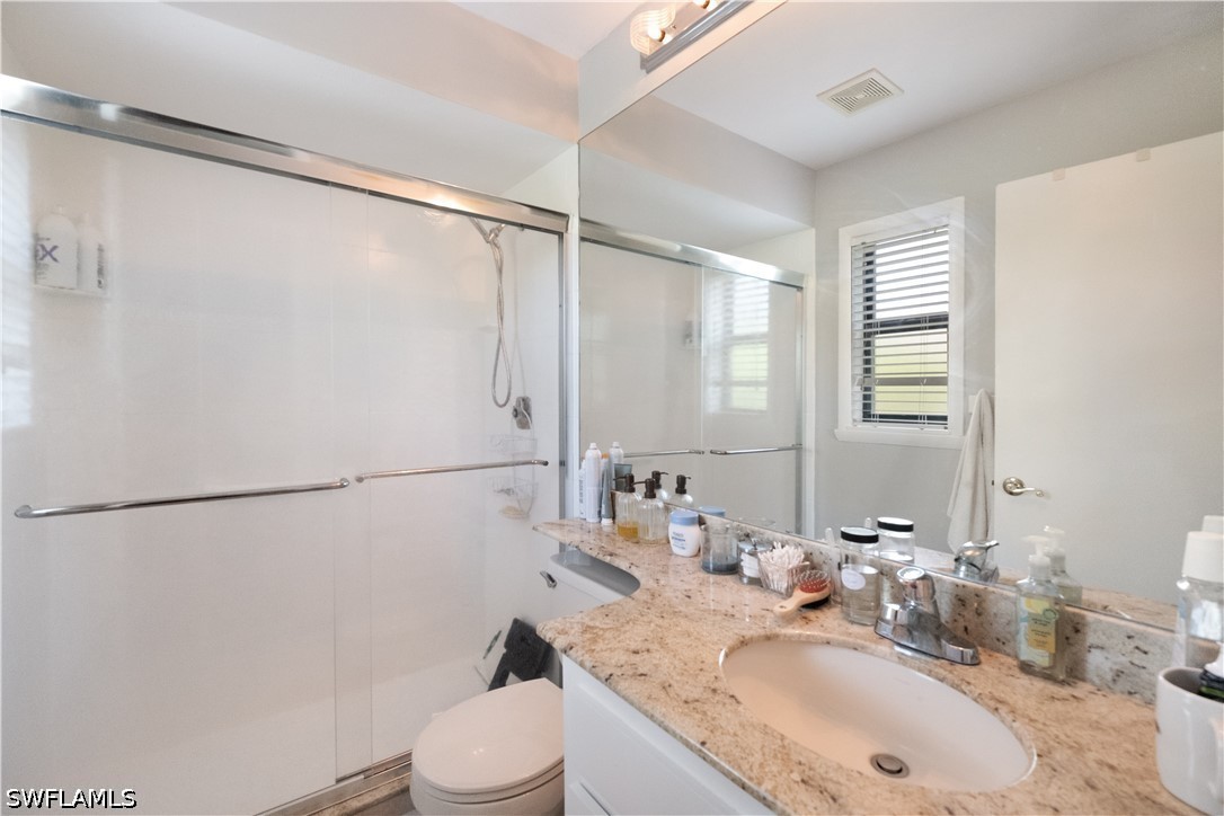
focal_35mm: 15
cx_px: 612
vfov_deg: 77.3
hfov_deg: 100.4
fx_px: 510
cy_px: 408
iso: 6400
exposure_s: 1/100
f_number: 4.5
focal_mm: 10
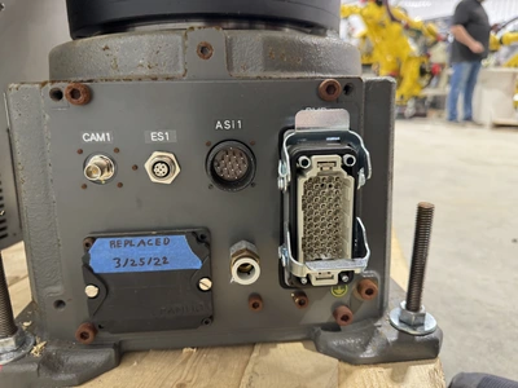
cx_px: 259
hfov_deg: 71.6
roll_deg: -2.0
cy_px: 194
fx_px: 359
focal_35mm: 24
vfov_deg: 56.8
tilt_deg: -13.2
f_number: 1.78
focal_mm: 6.76
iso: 250
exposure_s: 1/60
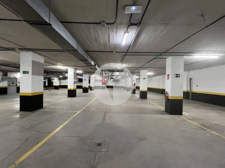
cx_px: 112
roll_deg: -1.8
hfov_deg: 106.2
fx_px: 84
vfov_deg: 89.9
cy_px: 84
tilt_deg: -0.1
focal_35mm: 13
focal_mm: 1.57
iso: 320
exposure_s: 1/50
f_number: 1.8
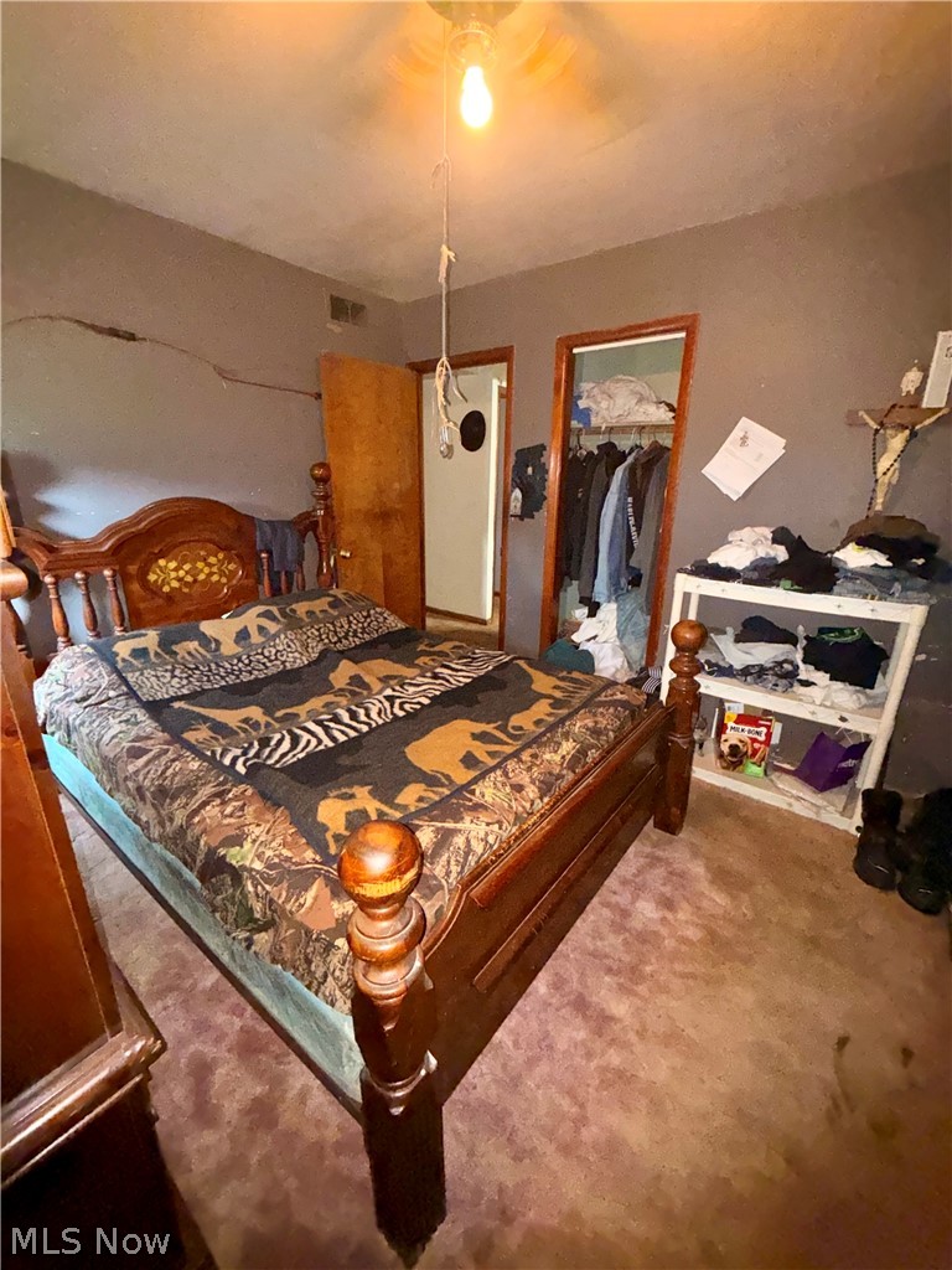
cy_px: 635
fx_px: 513
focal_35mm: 14
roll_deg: -1.5
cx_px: 476
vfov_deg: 102.1
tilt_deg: -17.2
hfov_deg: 85.7
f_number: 2.2
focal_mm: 2.22
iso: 800
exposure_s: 1/22
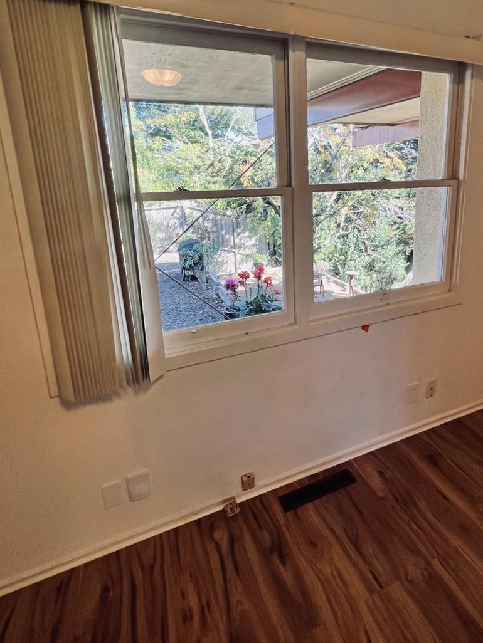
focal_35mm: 19
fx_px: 353
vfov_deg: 83.5
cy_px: 255
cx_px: 303
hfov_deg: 67.6
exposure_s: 1/120
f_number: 1.8
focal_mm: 1.57
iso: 50
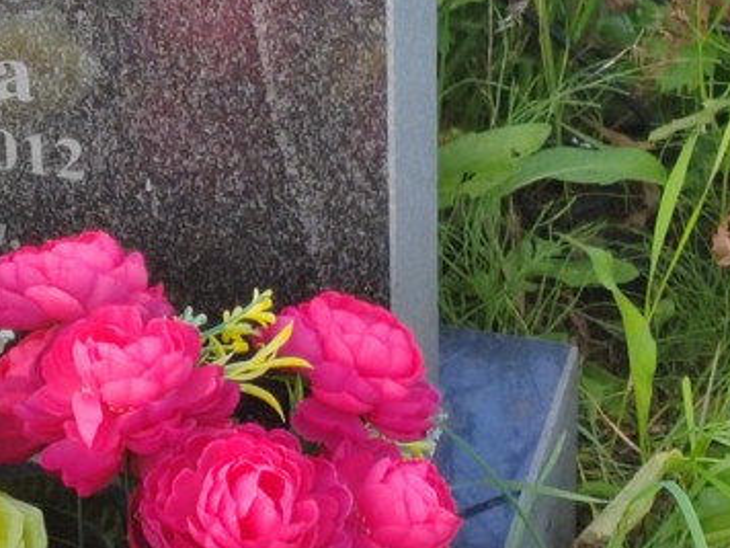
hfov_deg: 10.7
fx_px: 3838
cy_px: -2
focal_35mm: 182
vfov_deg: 8.1
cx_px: -68
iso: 100
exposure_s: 1/110
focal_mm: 5.52
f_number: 1.9
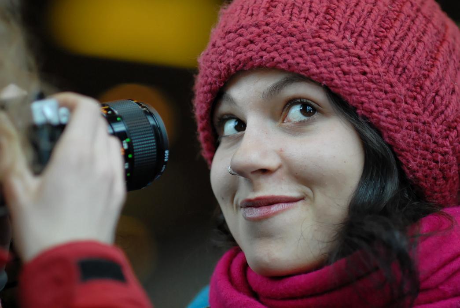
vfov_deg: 6.8
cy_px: 154
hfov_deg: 10.1
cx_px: 230
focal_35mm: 202
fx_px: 2591
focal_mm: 135
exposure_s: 1/350
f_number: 2
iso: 400
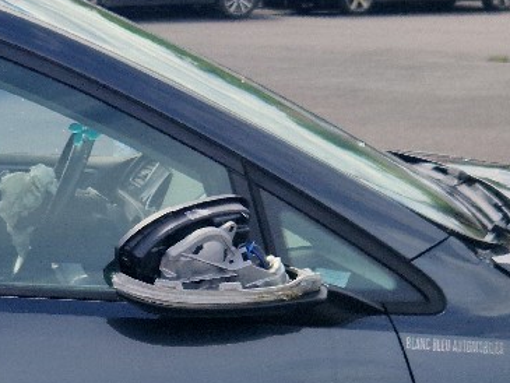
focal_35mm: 121
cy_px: 492
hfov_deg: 15.6
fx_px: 1783
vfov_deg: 11.9
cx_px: -127
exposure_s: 1/1429
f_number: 1.8
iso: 50
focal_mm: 5.4
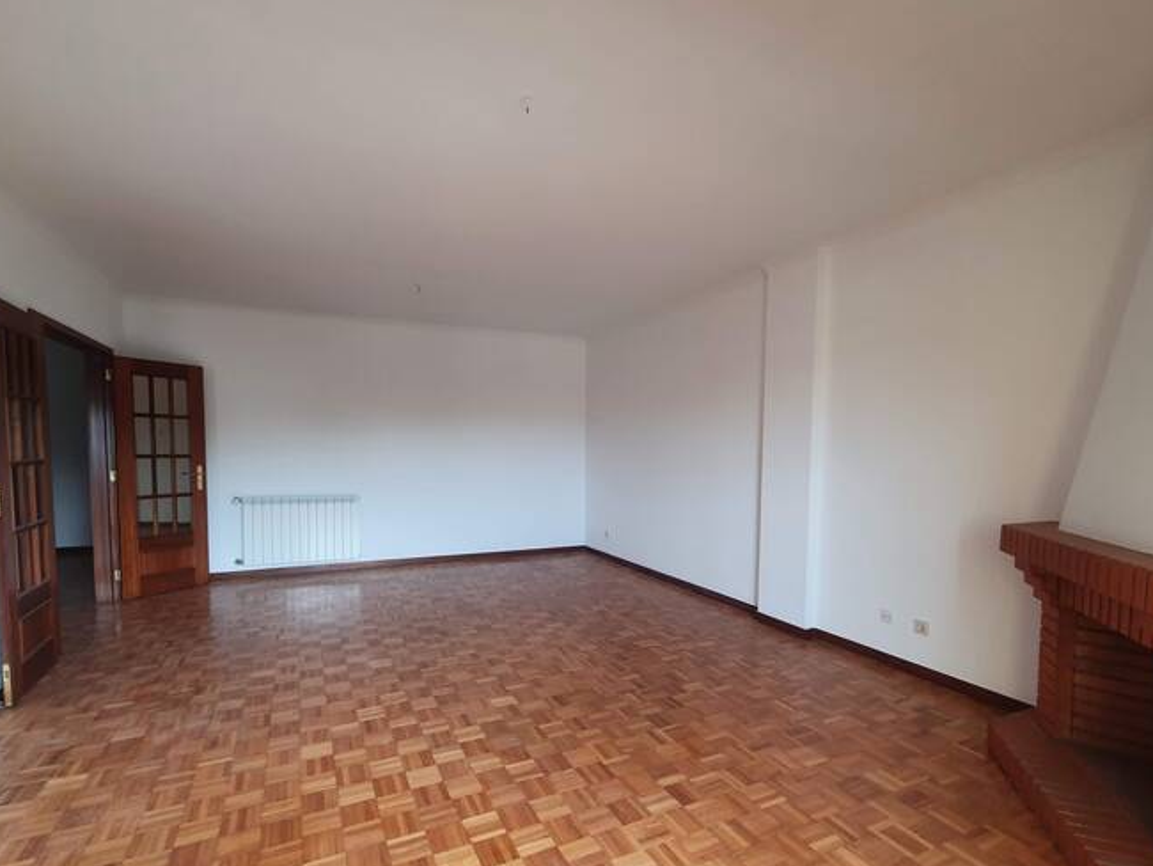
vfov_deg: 77.9
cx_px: 548
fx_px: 533
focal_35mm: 16
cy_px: 476
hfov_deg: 94.4
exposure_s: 1/50
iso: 125
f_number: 2.2
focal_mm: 1.8
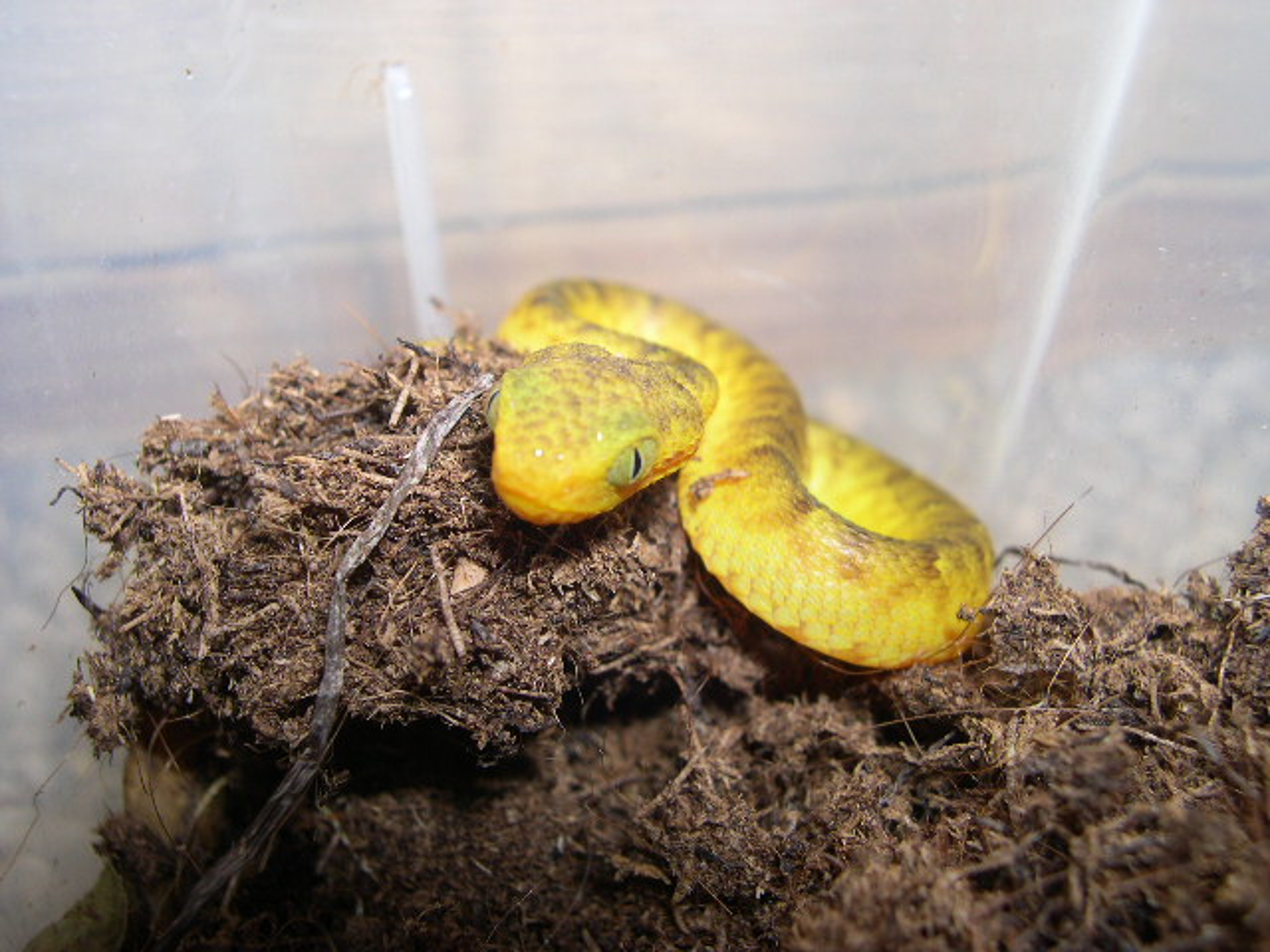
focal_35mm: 38
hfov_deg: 49.0
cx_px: 635
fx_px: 1394
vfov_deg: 37.7
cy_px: 476
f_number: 7.6
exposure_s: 1/60
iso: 100
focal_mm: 8
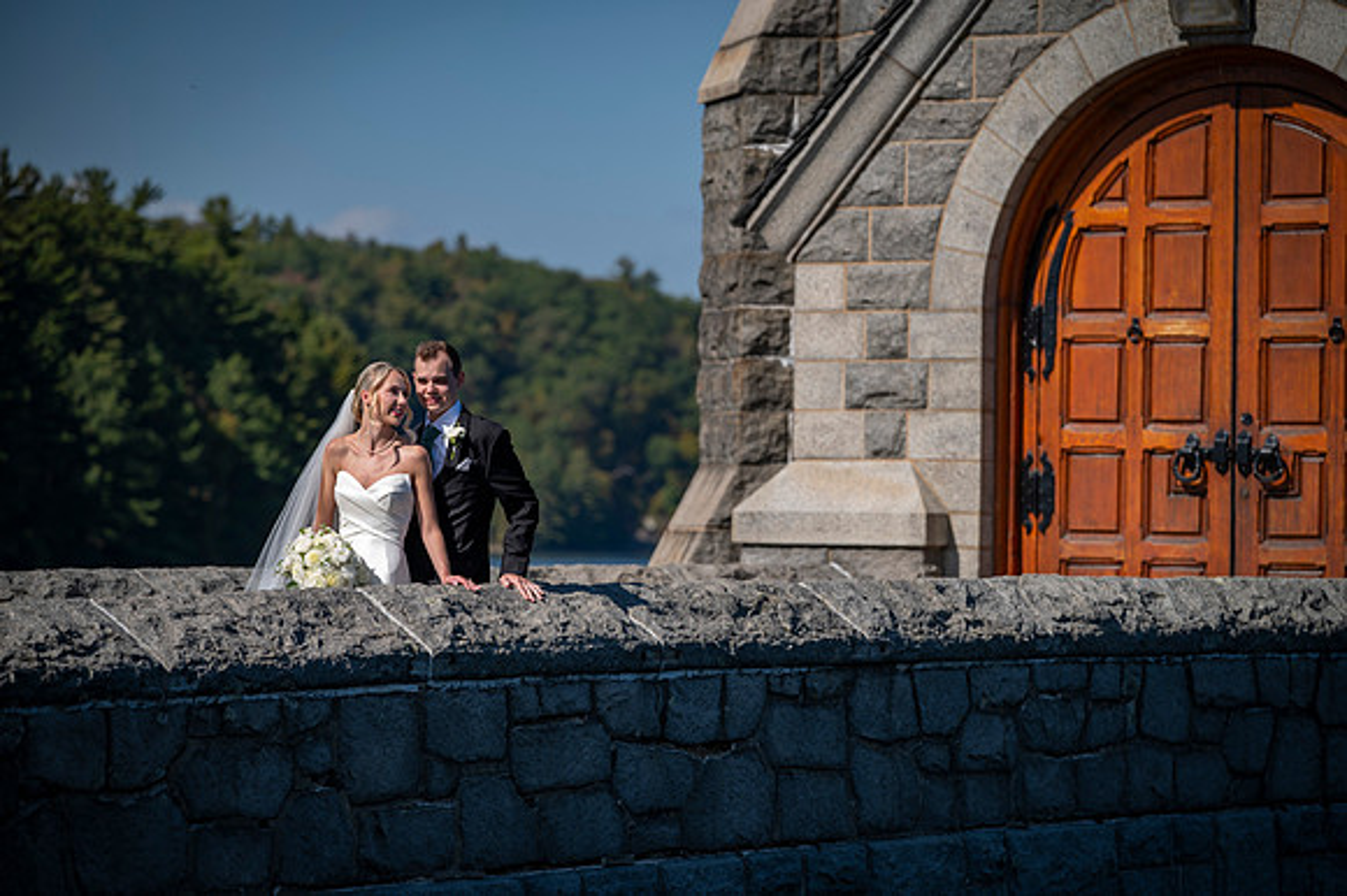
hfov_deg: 13.4
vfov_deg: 8.9
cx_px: 674
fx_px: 5734
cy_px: 448
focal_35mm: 153
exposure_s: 1/1000
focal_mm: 150
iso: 50
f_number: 4
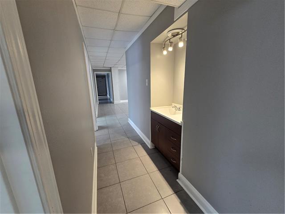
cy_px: 107
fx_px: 107
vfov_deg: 89.9
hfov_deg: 106.2
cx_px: 142
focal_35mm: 13
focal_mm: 2.2
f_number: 2.2
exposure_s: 1/60
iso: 200
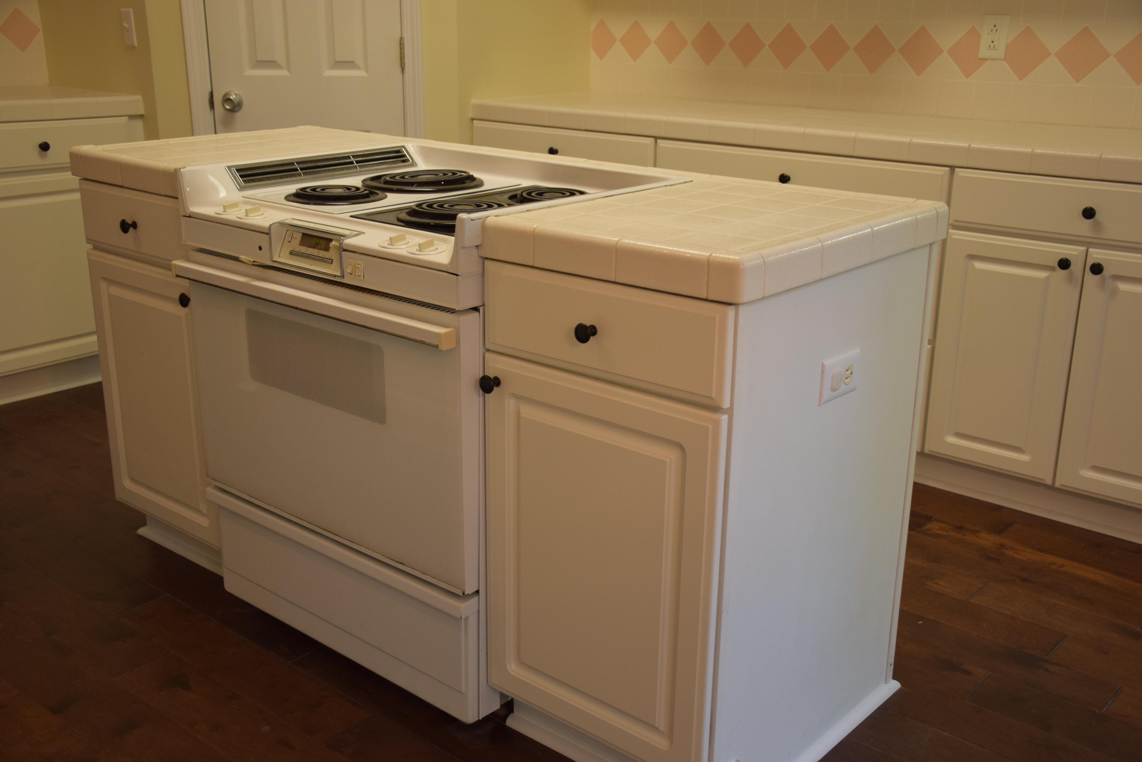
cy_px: 381
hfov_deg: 53.1
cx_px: 571
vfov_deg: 36.9
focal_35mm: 36
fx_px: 1142
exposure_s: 1/60
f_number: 3.8
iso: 500
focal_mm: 24
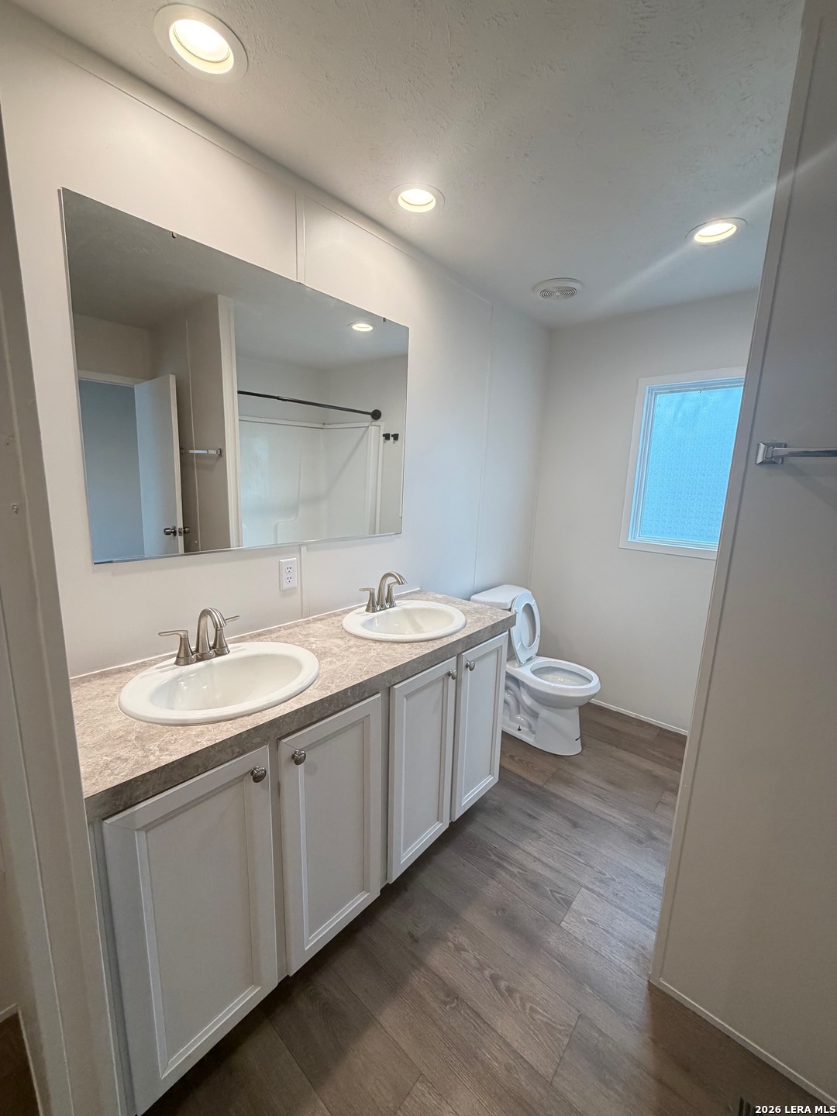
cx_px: 418
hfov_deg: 85.7
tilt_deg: -9.4
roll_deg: -2.3
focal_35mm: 14
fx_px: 451
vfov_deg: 102.1
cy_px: 558
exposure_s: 1/120
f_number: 2.2
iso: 250
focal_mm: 2.22
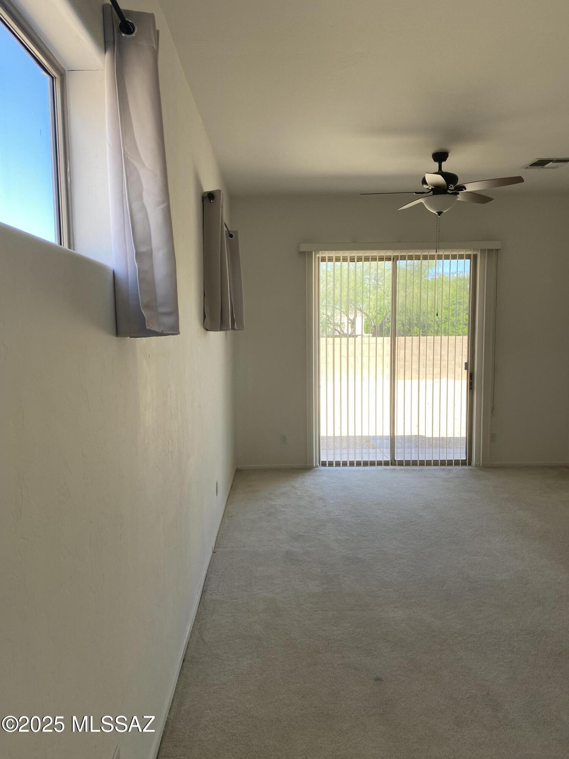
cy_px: 380
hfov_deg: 53.1
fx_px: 570
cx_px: 284
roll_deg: +1.2
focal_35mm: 26
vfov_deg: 67.3
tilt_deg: -5.1
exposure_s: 1/137
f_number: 1.8
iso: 32
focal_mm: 4.25
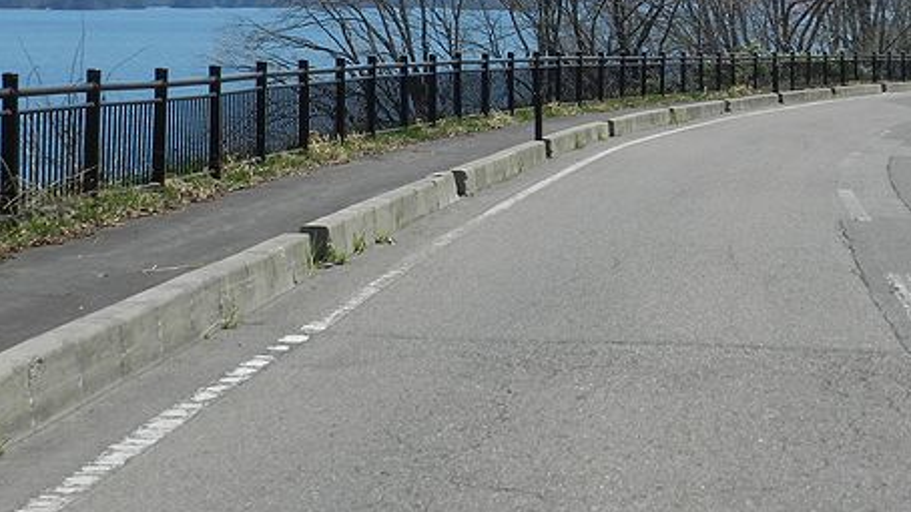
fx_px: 2149
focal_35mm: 89
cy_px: 17
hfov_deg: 23.9
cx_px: 476
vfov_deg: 13.4
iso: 160
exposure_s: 1/1000
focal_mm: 9.4
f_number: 5
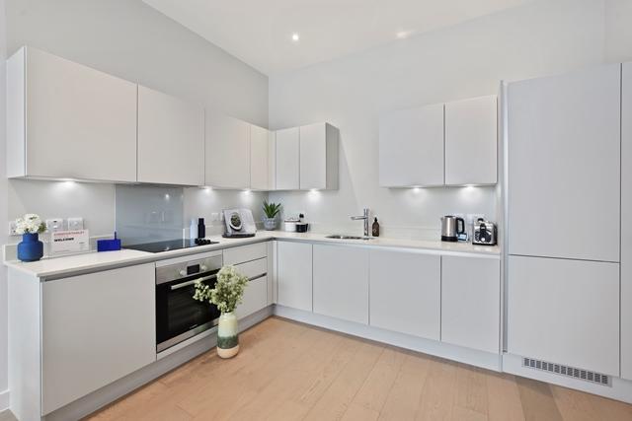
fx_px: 263
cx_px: 316
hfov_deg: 100.4
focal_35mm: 15
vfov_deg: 77.4
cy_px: 210
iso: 100
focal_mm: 10
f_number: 8
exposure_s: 1/2.5
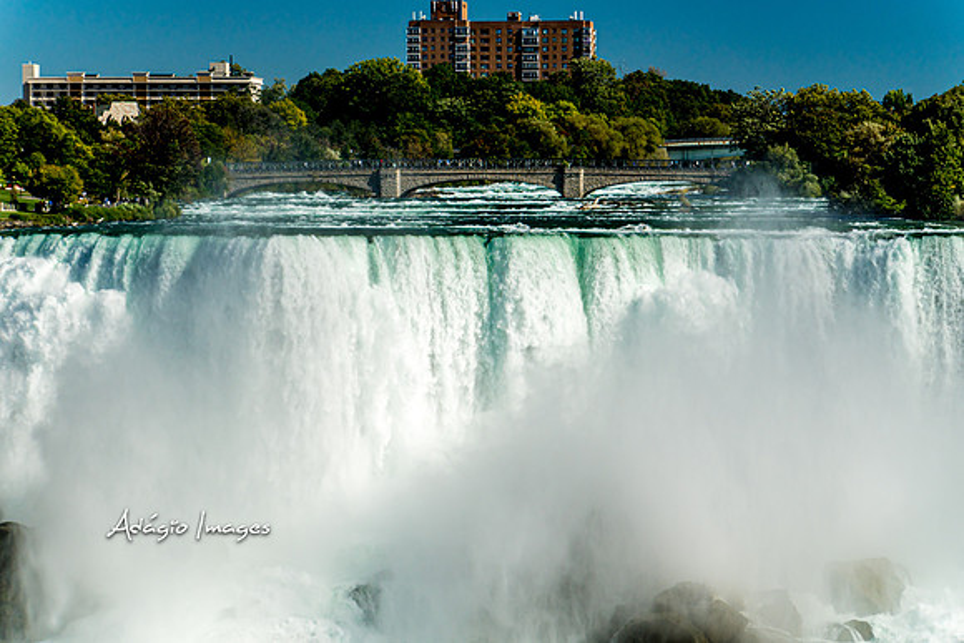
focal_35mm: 142
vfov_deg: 9.7
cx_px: 482
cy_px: 322
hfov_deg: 14.5
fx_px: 3794
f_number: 6.3
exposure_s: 1/800
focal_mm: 92
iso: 100
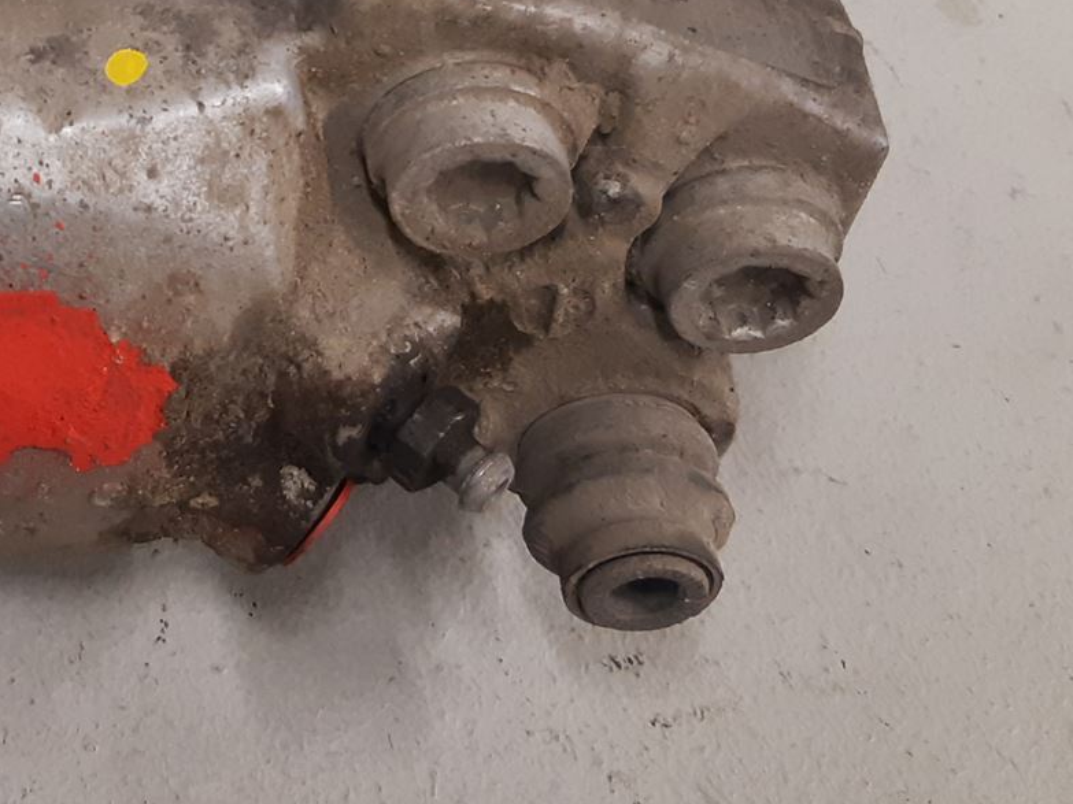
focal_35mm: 68
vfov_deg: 20.3
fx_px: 2107
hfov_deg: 26.8
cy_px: -148
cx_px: -23
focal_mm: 3.93
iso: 125
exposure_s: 1/50
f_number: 1.7
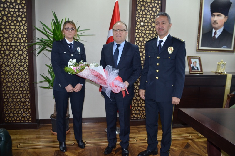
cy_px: 78
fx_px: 176
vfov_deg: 47.7
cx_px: 118
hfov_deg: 67.5
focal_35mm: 27
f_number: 3.5
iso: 800
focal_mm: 18
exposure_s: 1/60
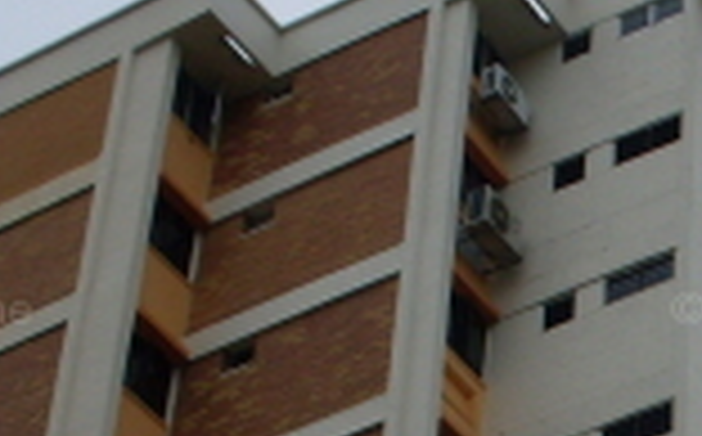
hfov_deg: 13.9
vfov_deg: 8.8
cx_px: 1008
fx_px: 2713
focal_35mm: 142
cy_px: 764
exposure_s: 1/90
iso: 80
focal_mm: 6.3
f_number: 8.4
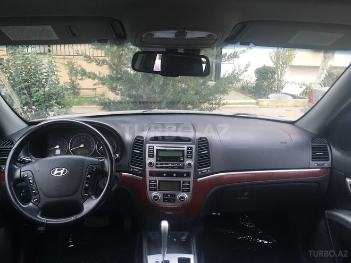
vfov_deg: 48.2
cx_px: 176
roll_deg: -3.2
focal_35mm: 29
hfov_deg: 61.7
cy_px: 132
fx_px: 294
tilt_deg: -16.9
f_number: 2.2
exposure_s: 1/33
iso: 40
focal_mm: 4.15
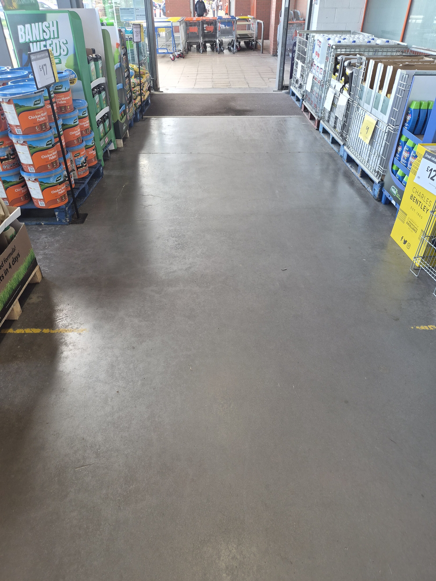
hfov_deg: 58.9
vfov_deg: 73.9
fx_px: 386
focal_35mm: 23
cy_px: 290
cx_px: 218
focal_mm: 5.4
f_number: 1.8
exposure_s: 1/180
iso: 80
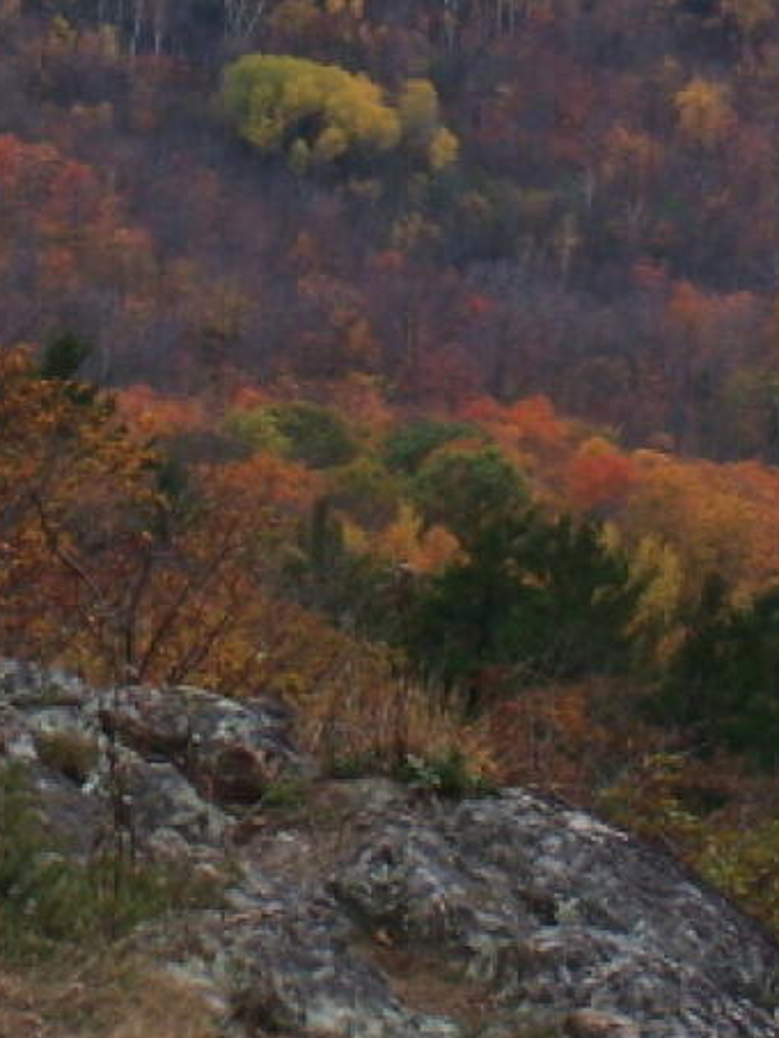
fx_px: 7408
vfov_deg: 7.9
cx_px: 444
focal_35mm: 247
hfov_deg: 6.0
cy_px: -361
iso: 80
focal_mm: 13.7
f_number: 3.2
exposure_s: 1/400
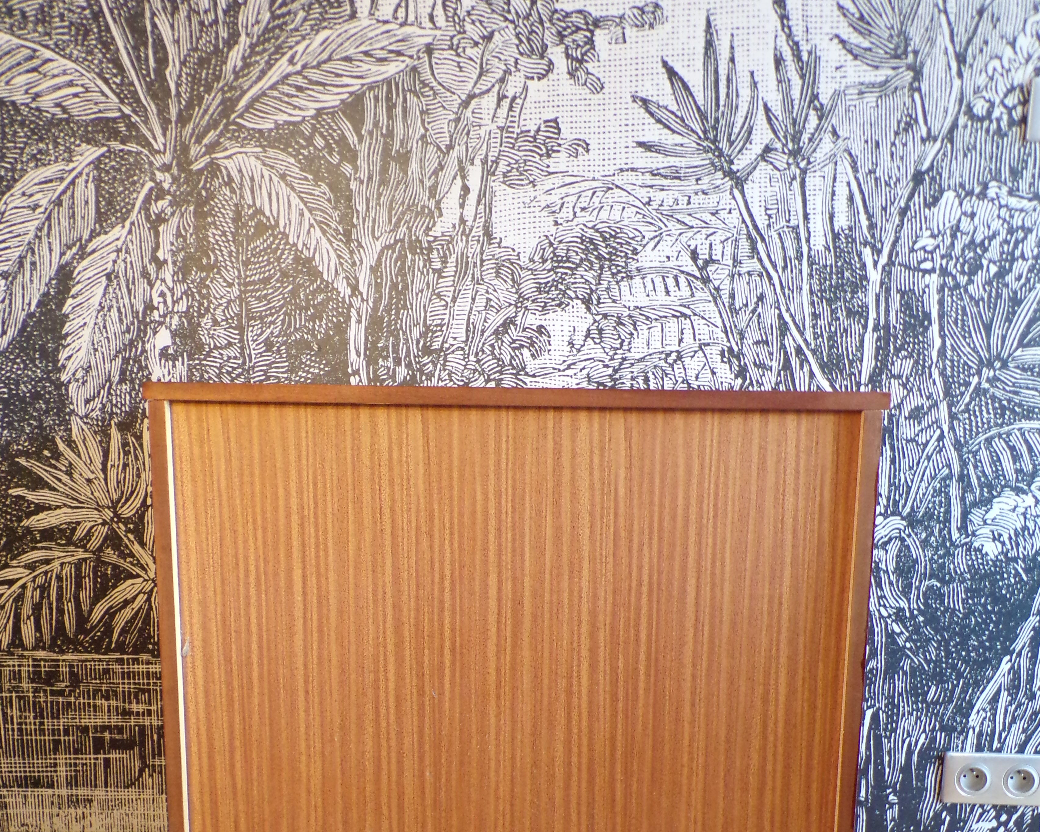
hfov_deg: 49.1
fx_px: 1139
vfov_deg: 39.2
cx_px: 513
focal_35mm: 37
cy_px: 606
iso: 368
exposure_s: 1/17
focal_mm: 5
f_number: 3.1
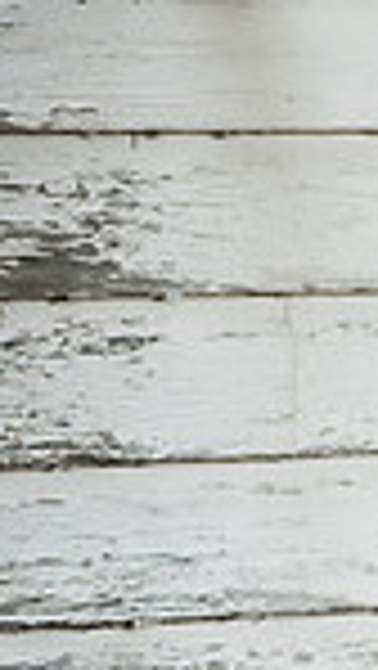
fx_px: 13092
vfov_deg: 2.9
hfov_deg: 1.6
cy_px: 690
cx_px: 1282
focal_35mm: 736
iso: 250
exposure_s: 1/200
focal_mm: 170
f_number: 2.8
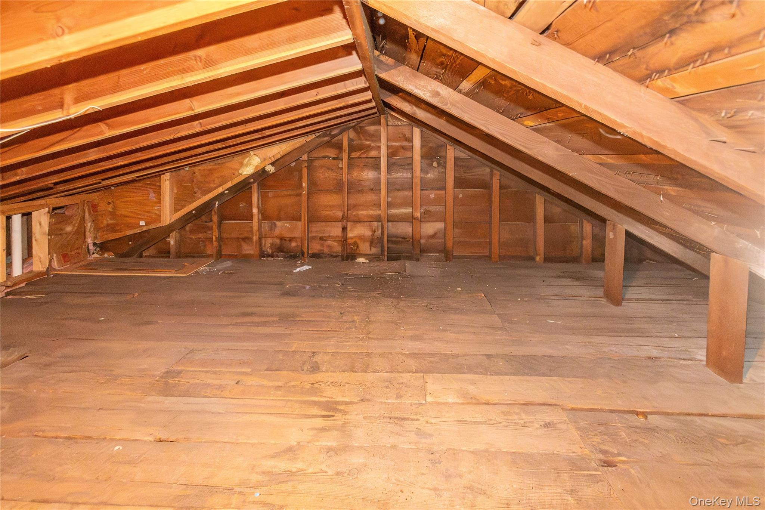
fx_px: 340
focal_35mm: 16
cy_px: 255
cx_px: 382
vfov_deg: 73.7
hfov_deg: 96.7
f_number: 5.6
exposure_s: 1/60
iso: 51200
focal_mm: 11
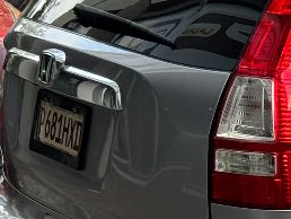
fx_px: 1876
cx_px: 642
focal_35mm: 223
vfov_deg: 6.7
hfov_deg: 8.3
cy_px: 218
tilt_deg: -11.8
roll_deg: +0.1
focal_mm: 6.76
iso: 64
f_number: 1.78
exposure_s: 1/454
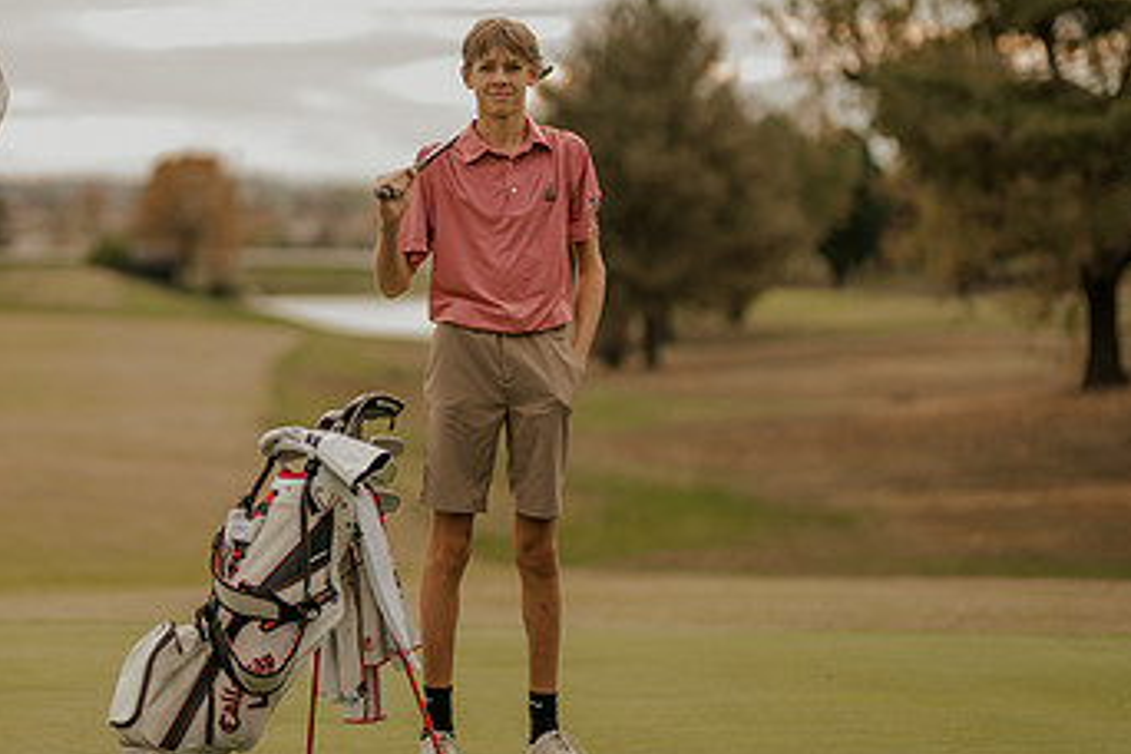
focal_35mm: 144
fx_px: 4524
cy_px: 261
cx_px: 261
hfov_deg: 14.2
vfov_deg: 9.5
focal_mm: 85
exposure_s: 1/640
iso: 64
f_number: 1.4
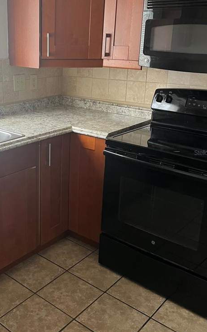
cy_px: 152
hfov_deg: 31.2
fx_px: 361
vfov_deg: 49.2
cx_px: 42
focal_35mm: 40
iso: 200
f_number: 1.5
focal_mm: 5.7
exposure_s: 1/60
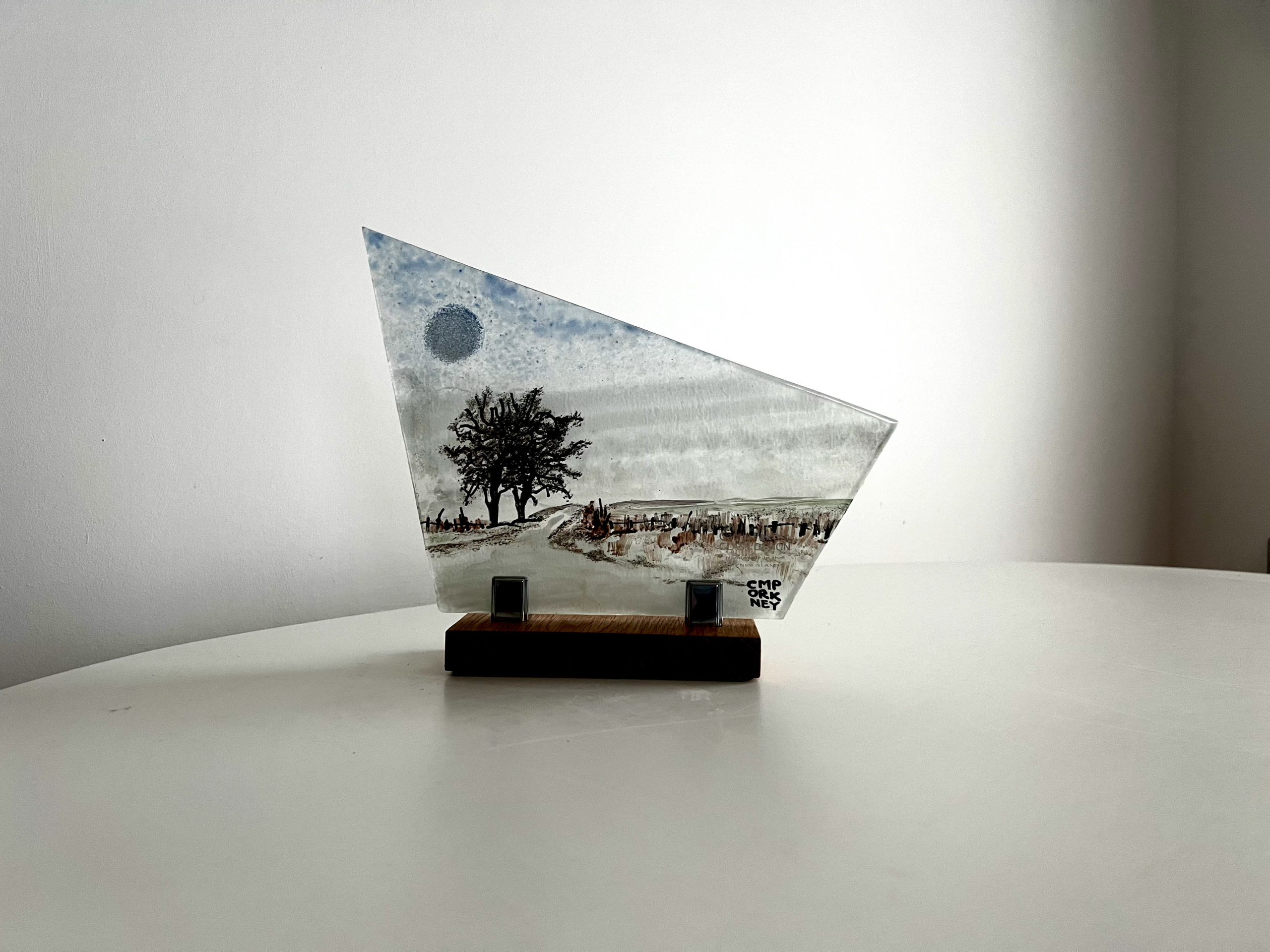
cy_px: 476
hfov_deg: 67.3
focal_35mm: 26
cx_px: 635
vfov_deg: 53.1
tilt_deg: -2.5
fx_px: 954
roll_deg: +0.2
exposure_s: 1/60
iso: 160
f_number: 1.5
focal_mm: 5.7
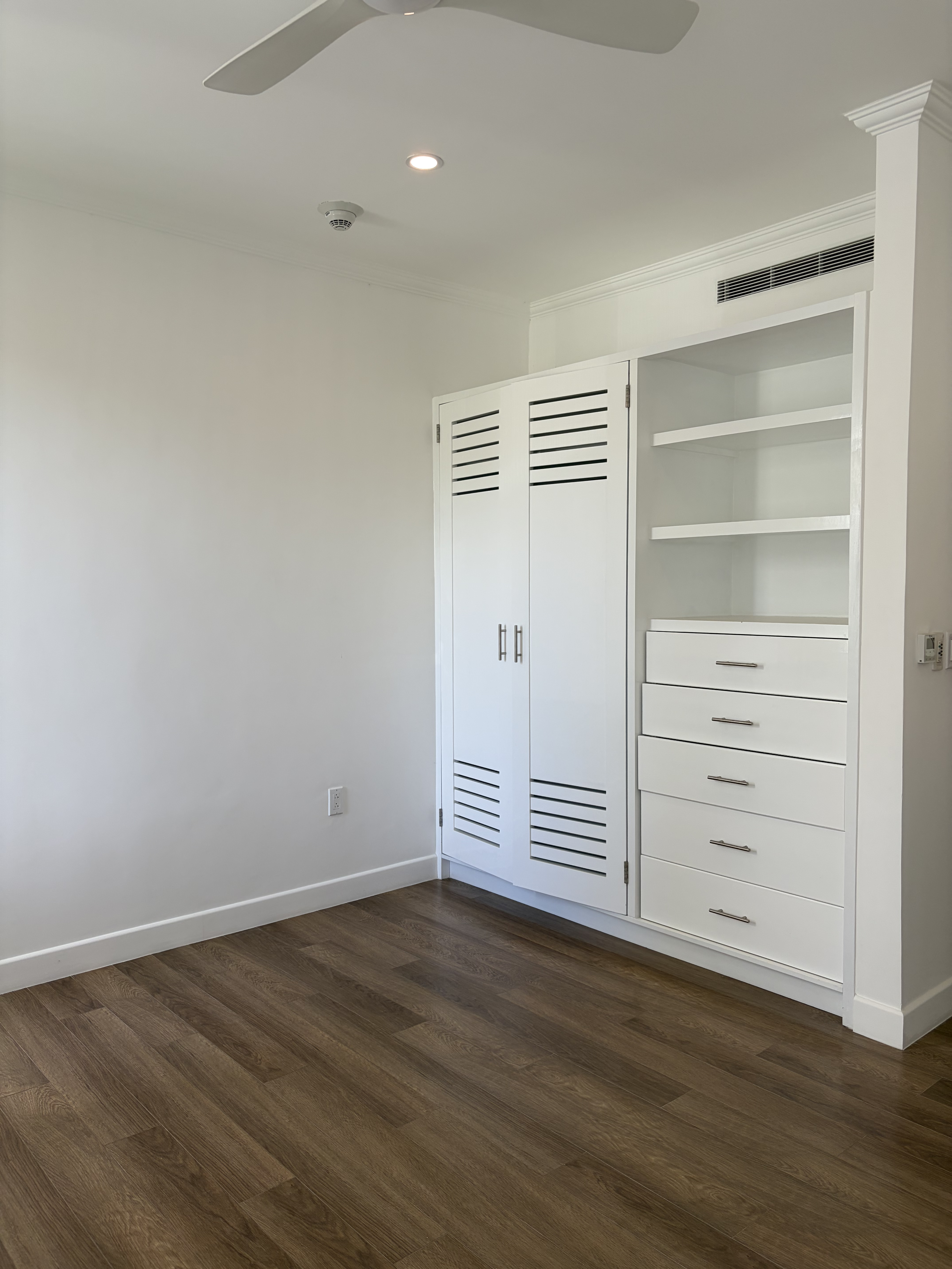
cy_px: 634
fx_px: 953
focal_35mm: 26
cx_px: 476
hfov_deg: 53.1
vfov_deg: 67.3
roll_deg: +0.4
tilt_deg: -2.5
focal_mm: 5.96
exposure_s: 1/100
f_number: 1.6
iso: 80
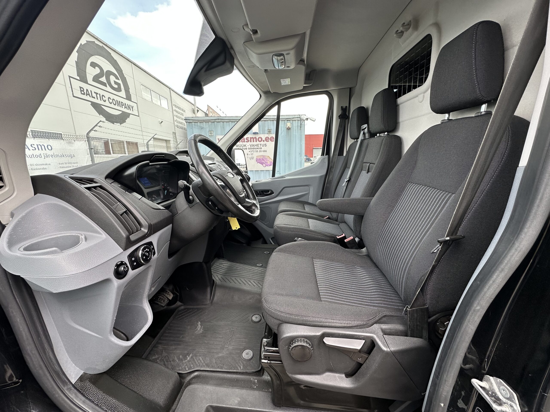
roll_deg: +2.1
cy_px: 206
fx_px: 222
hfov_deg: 102.1
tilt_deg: -12.7
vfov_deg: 85.7
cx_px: 275
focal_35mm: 14
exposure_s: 1/99
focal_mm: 2.22
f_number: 2.2
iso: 50
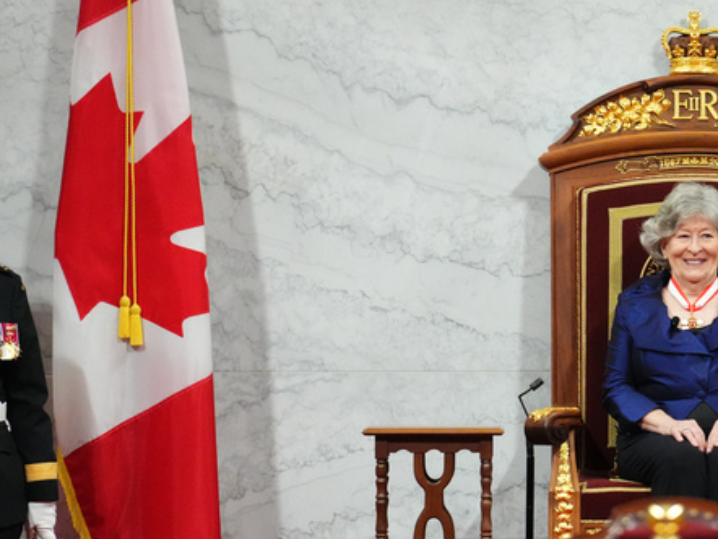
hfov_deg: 4.4
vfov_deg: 3.3
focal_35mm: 445
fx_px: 9235
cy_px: 289
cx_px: 673
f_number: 2.8
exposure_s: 1/640
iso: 6400
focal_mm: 200
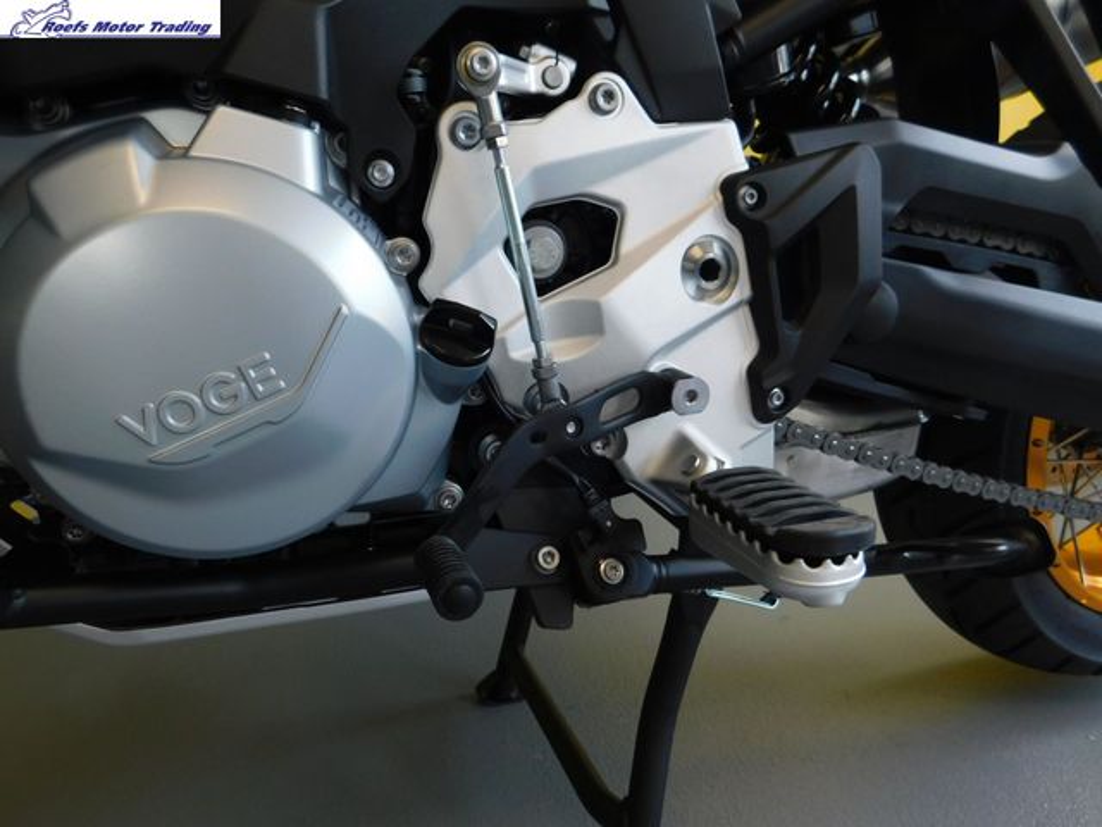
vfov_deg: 58.9
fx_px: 732
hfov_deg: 73.9
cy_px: 414
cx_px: 551
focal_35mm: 23
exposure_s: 1/60
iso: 125
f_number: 3
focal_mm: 4
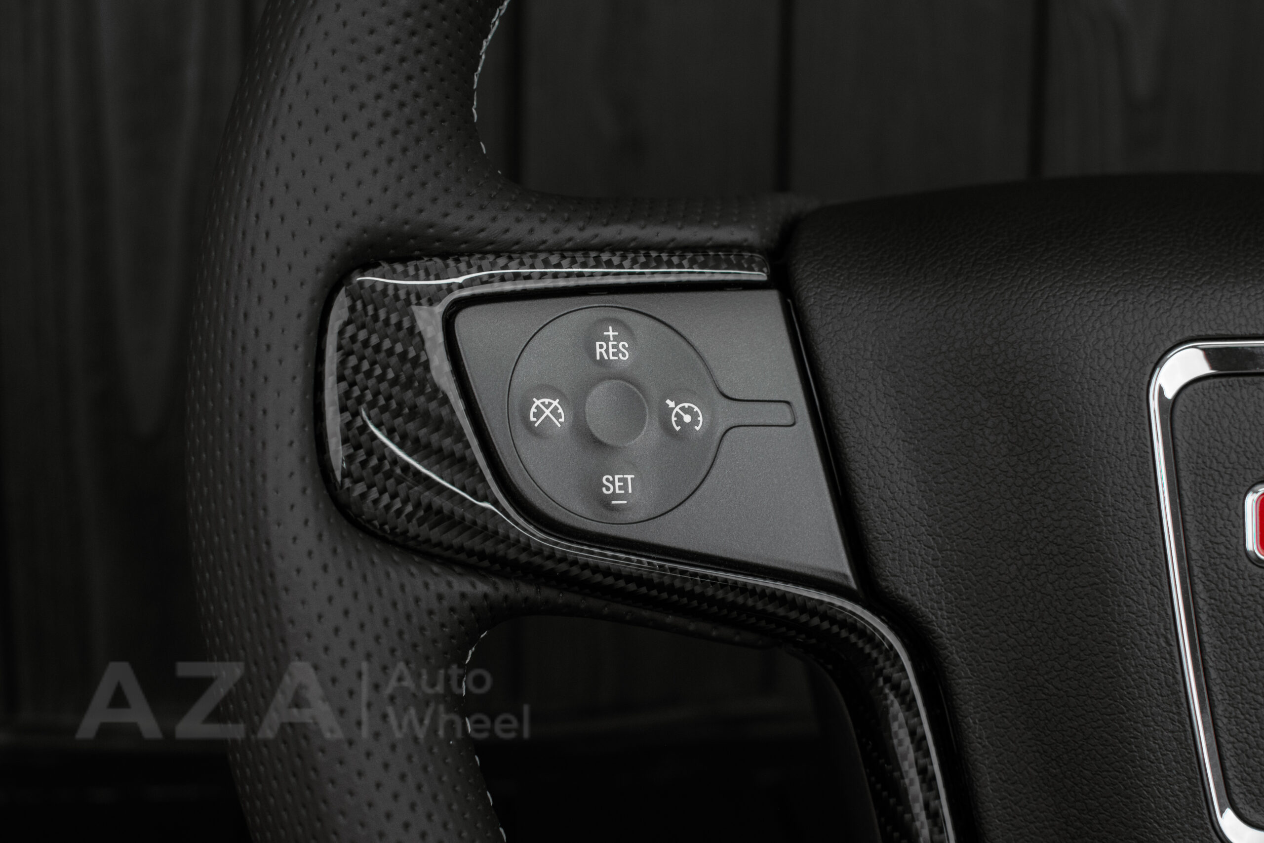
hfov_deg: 37.8
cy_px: 422
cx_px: 632
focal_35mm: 52
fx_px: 1843
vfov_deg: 25.8
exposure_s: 1/125
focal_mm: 35
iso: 500
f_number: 6.3
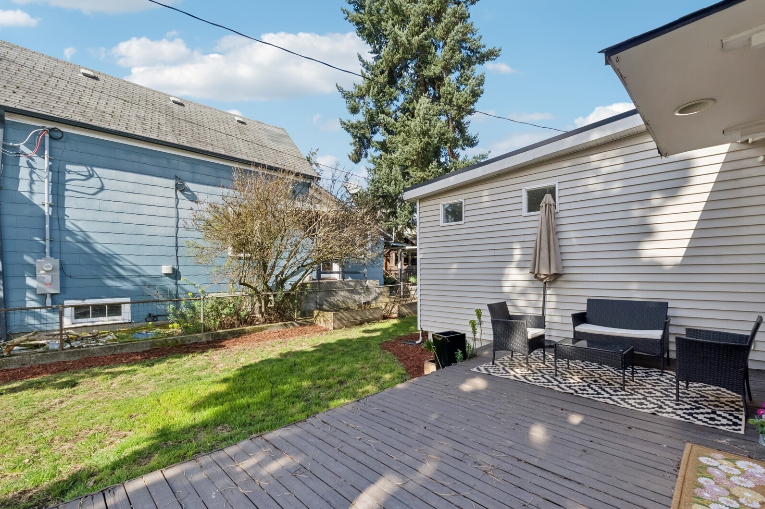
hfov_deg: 96.7
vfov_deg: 73.6
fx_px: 340
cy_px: 270
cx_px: 404
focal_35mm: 16
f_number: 9
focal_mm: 10
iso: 250
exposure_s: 1/250
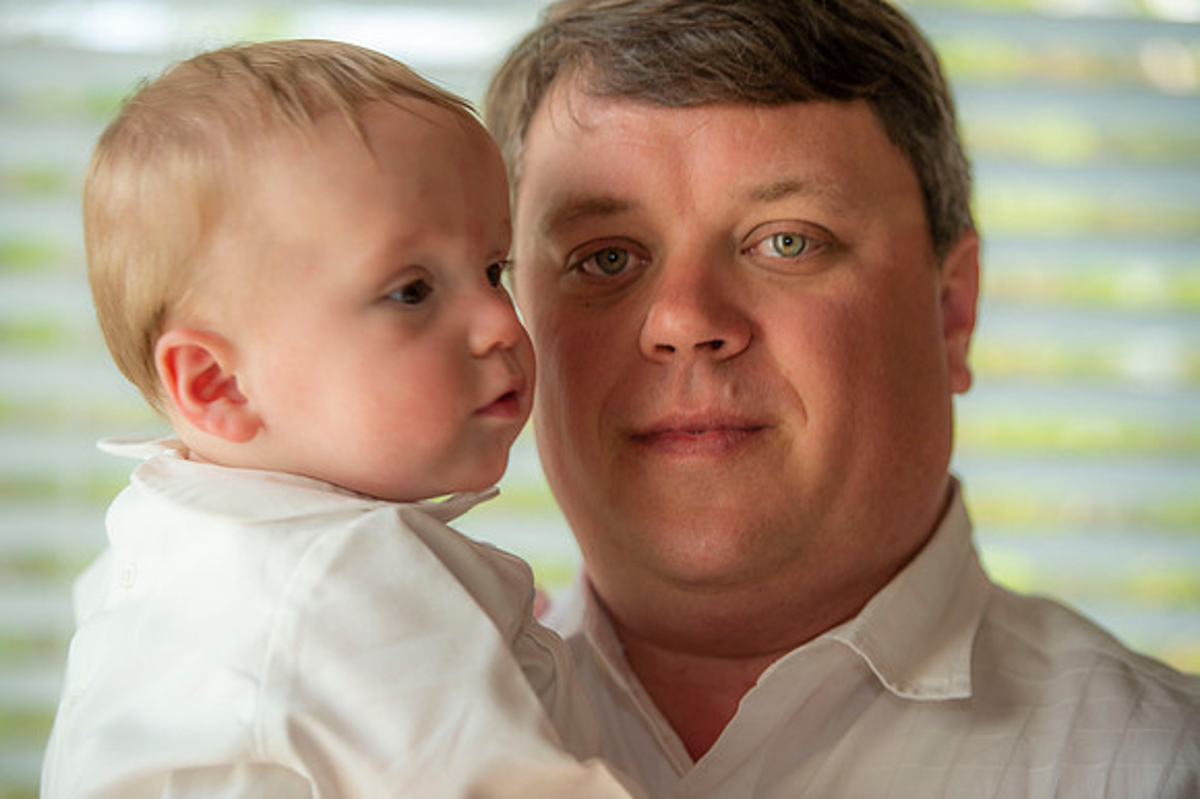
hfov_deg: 14.7
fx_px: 4664
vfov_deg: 9.8
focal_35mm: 140
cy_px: 400
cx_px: 600
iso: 200
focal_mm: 140
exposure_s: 1/80
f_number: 2.8
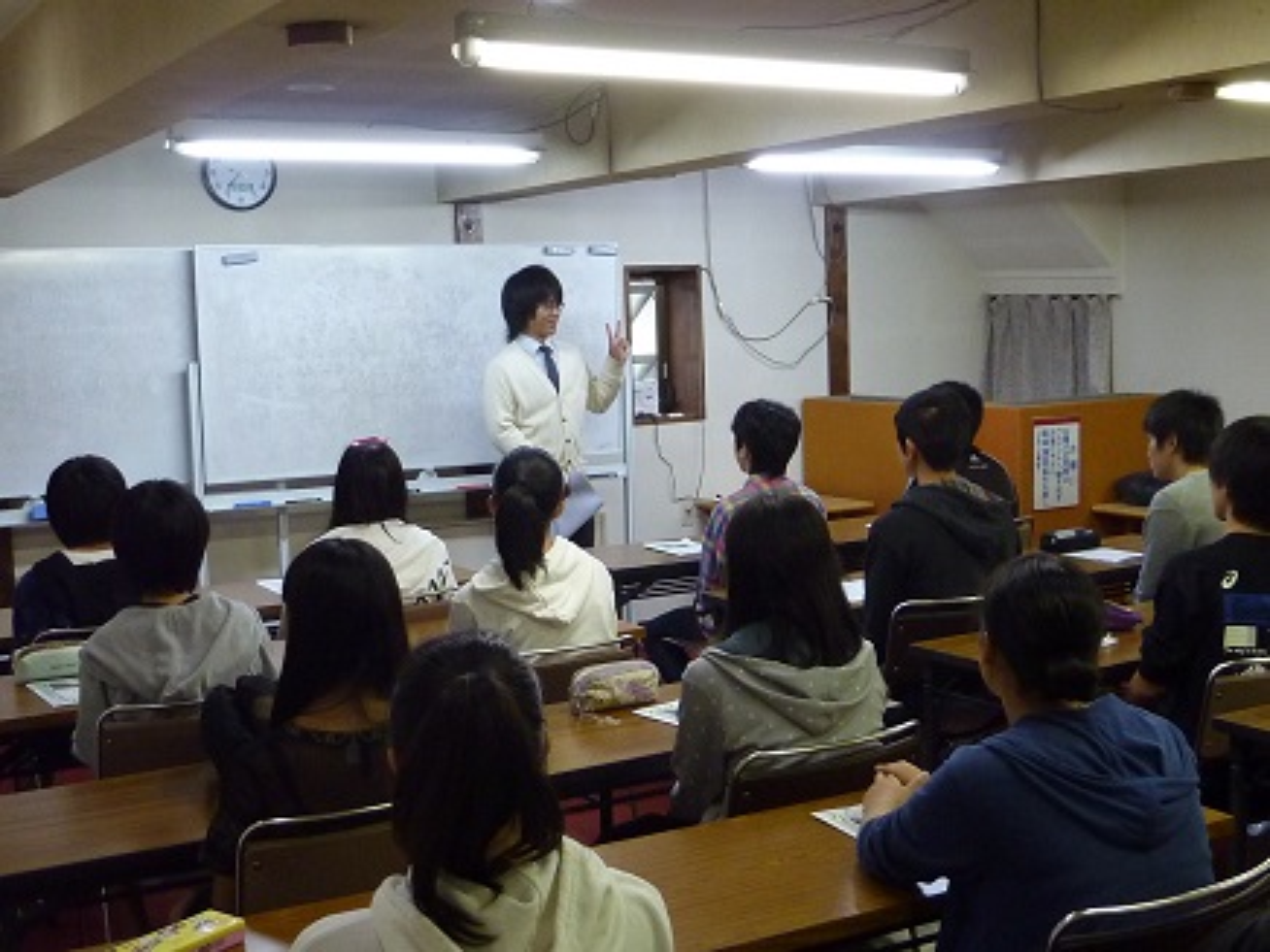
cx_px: 635
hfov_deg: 42.9
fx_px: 1614
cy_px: 476
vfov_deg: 32.9
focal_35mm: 44
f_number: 3.4
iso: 320
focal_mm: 5
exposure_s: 1/30
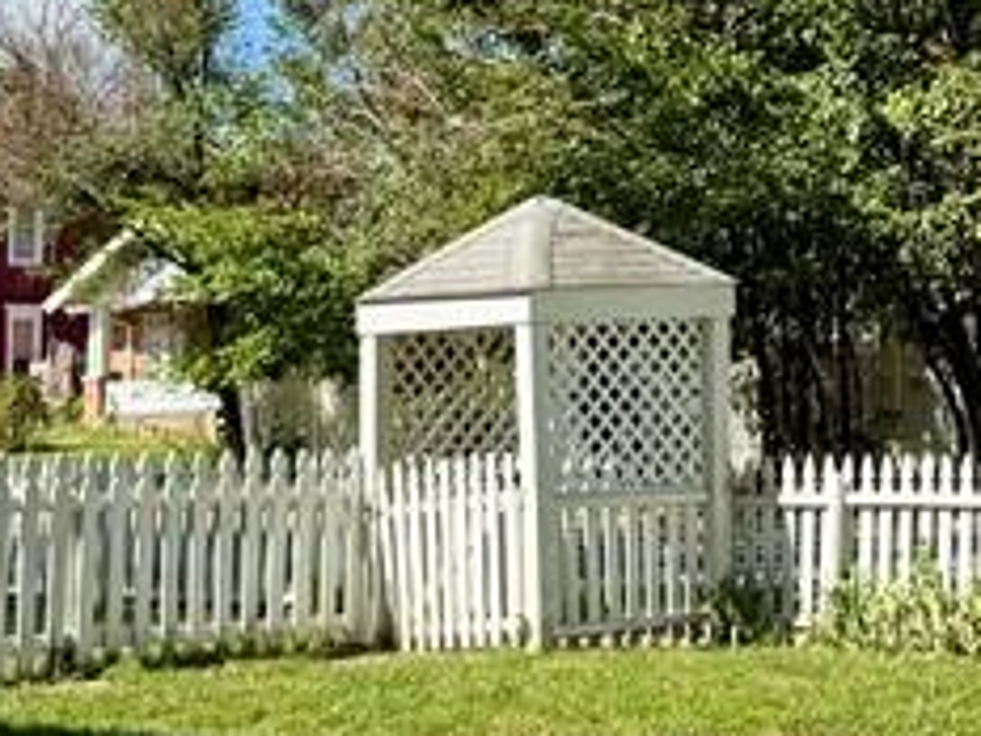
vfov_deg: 13.8
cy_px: 72
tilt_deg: +6.3
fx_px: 3004
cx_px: 1226
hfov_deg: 17.5
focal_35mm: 106
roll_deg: +1.3
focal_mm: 6.76
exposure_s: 1/3597
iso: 80
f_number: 1.78
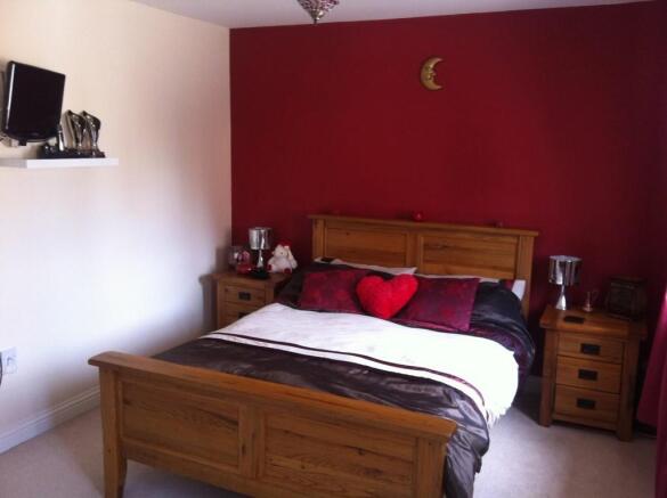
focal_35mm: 35
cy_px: 249
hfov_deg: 52.7
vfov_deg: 40.6
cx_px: 334
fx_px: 673
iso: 100
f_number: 2.8
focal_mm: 3.85
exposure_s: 1/15
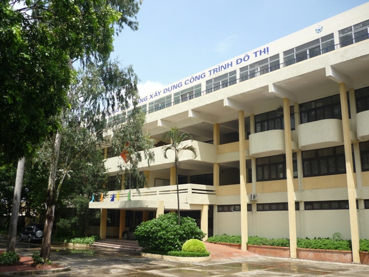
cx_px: 184
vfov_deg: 42.9
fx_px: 352
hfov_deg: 55.4
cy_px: 138
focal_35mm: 33
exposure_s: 1/160
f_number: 8
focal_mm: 5.5
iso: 100
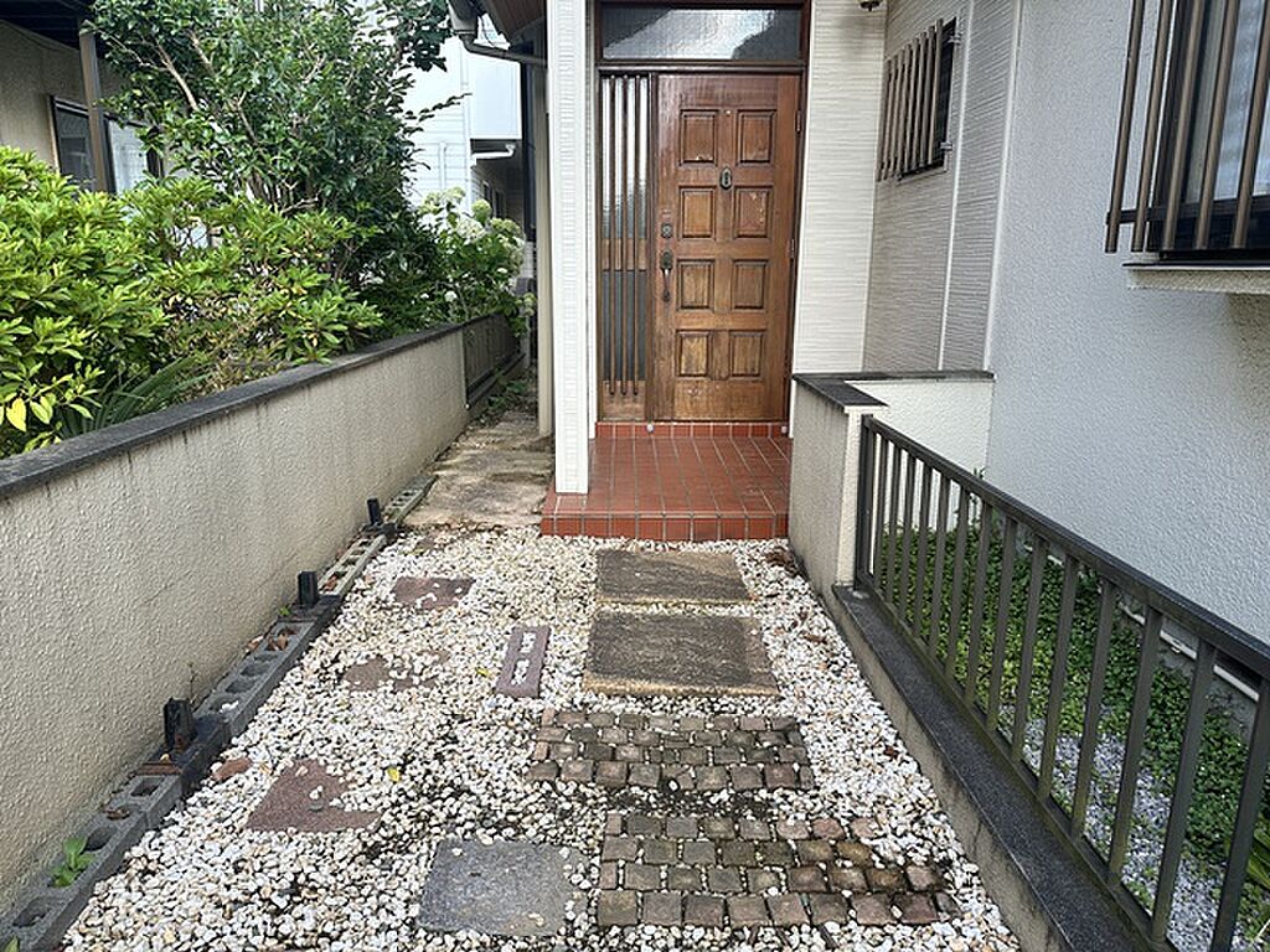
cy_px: 476
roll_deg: -0.5
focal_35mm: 24
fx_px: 881
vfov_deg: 56.8
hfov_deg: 71.6
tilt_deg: -13.6
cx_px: 635
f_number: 1.78
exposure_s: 1/615
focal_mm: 6.86
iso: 80
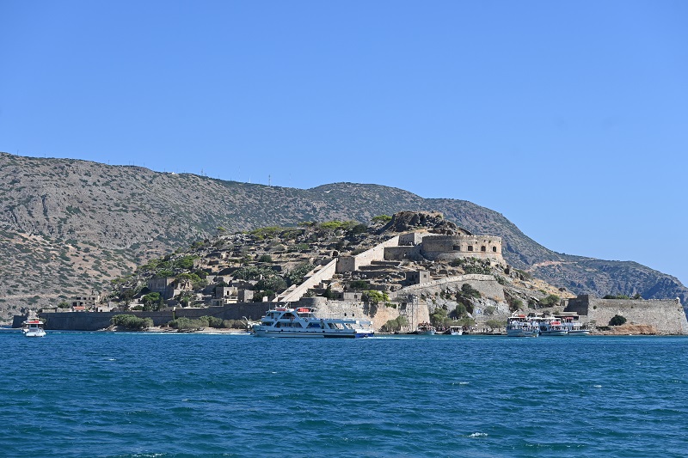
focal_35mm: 75
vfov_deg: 18.2
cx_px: 344
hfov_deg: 27.0
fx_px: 1433
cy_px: 229
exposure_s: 1/400
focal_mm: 50
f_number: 7.1
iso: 100
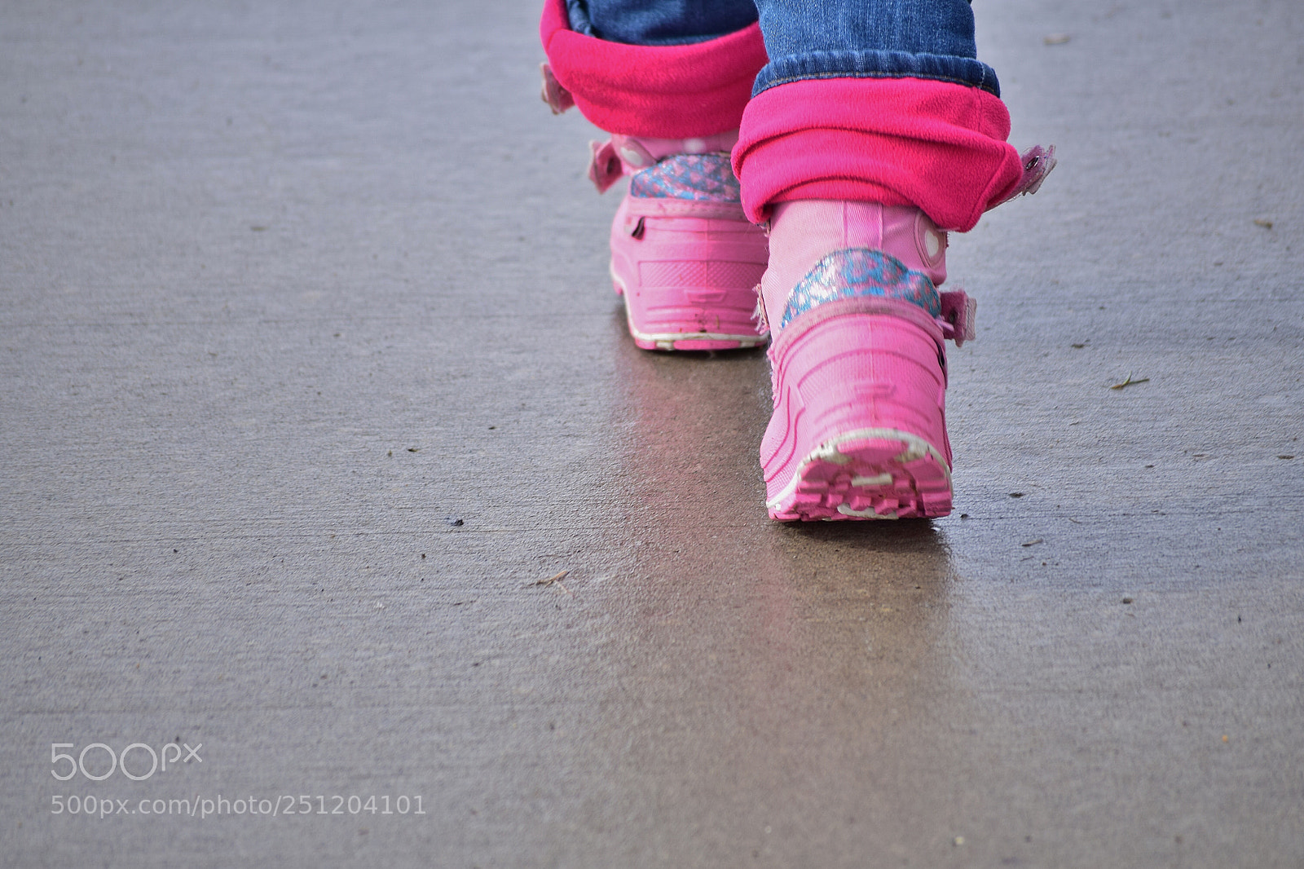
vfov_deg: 4.8
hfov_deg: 7.2
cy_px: 434
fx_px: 10321
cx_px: 652
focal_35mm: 285
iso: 200
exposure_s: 1/320
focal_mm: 190
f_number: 5.6
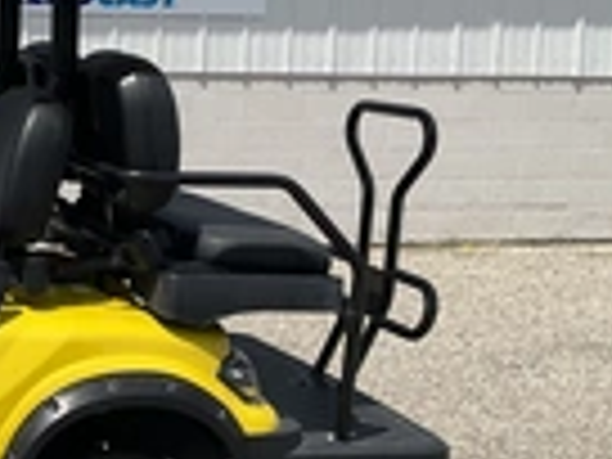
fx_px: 1503
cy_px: 234
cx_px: -112
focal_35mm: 85
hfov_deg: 21.5
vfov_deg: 17.4
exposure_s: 1/2959
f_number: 1.8
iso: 25
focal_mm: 3
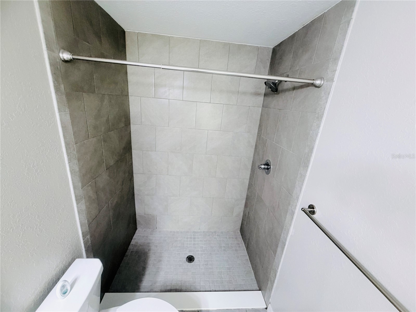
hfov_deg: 102.1
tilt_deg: -18.0
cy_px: 156
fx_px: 168
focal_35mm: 14
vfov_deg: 85.7
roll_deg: -4.2
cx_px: 208
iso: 500
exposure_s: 1/60
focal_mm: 2.22
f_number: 2.2
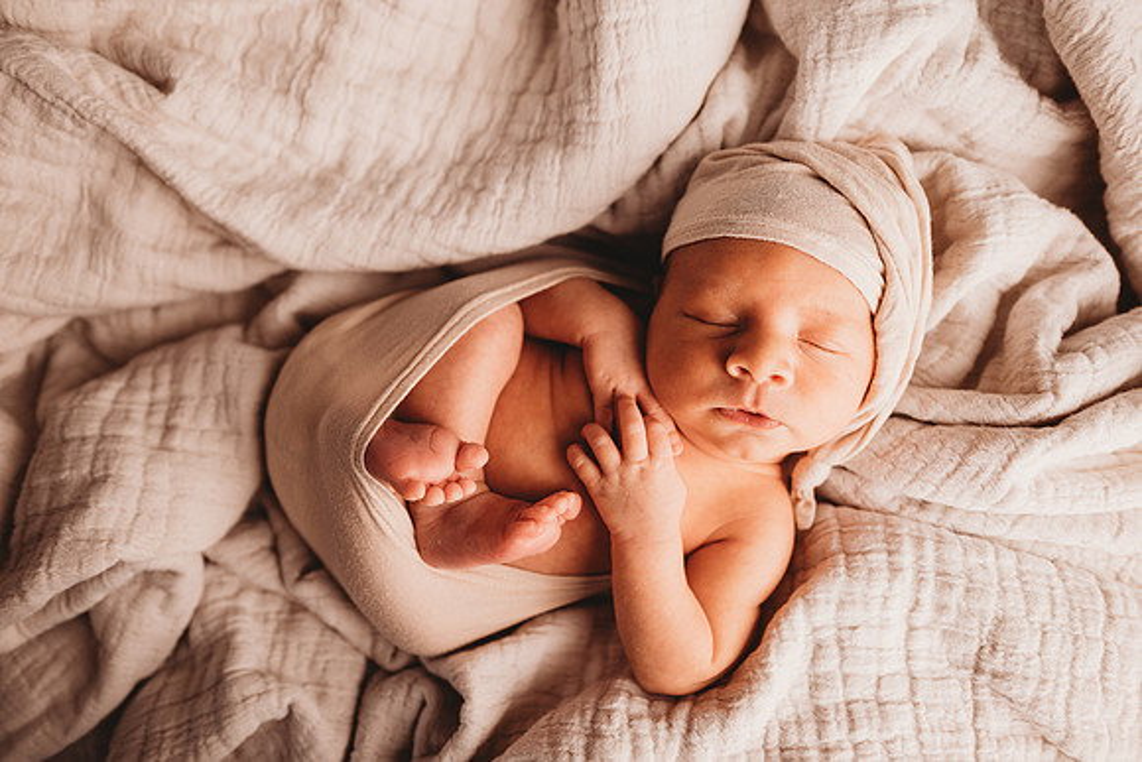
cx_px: 571
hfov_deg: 73.7
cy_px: 381
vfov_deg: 53.2
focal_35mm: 24
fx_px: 761
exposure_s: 1/160
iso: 100
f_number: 2.5
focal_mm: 24
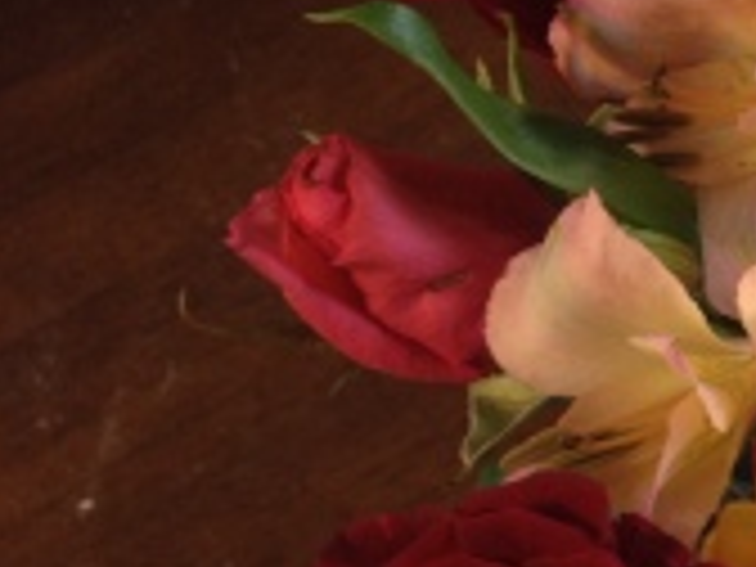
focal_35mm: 104
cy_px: 304
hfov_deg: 17.1
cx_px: 1120
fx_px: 2271
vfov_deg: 14.2
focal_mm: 4.28
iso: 80
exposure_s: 1/20
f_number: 2.4
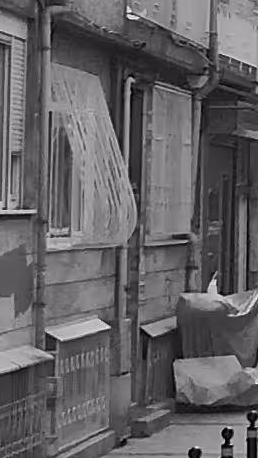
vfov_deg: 9.4
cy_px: -170
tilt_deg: +4.2
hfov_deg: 5.3
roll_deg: +0.4
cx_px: 506
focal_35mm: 225
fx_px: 2733
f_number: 2.2
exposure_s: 1/554
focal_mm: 4.15
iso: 32
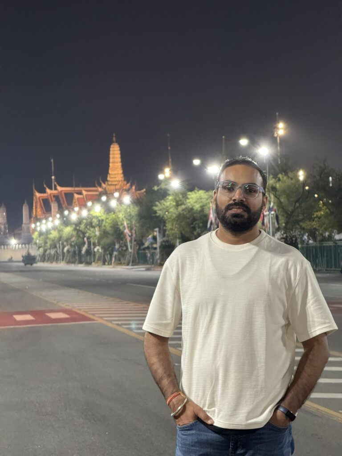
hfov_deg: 12.3
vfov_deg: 16.4
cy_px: 228
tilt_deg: +1.0
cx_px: 171
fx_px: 1581
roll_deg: +1.3
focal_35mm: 120
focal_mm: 15.66
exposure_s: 1/50
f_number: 2.8
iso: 640
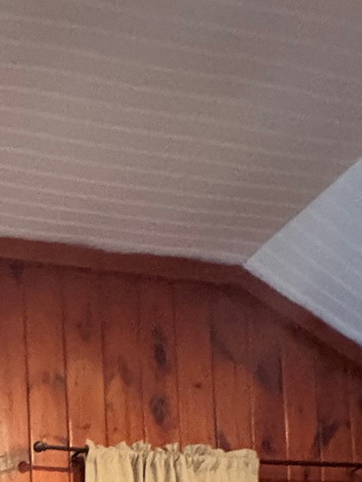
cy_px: 777
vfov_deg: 25.5
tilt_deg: +1.6
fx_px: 669
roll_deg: +2.3
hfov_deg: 23.3
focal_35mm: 48
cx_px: -204
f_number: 2.2
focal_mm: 2.22
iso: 1600
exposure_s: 1/15
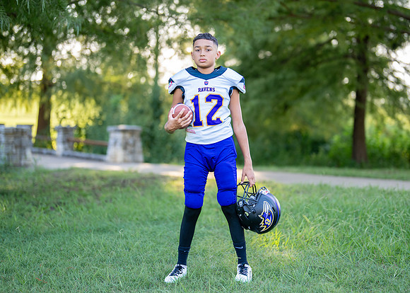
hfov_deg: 30.9
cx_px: 222
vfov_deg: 22.3
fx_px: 741
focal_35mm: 64
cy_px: 129
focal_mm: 50
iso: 160
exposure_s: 1/1000
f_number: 1.2
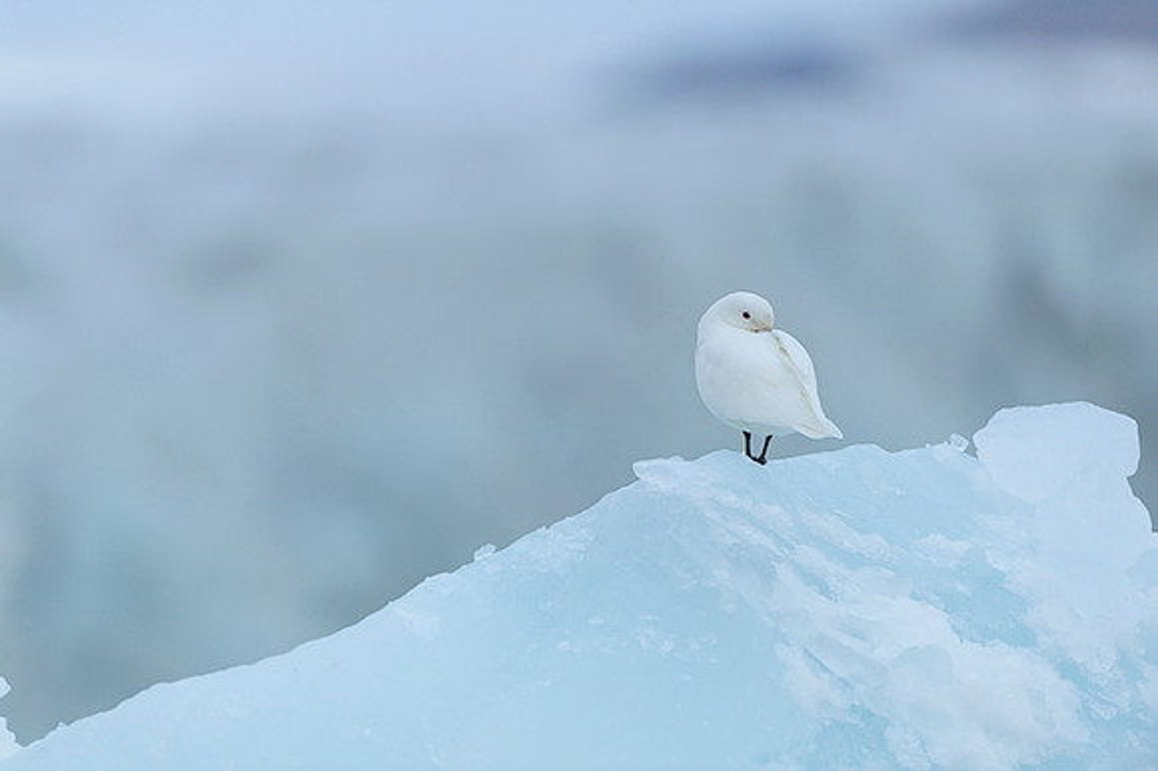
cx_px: 579
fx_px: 16074
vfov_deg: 2.7
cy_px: 386
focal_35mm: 500
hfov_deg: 4.1
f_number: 4
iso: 2000
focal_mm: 500
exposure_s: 1/1600
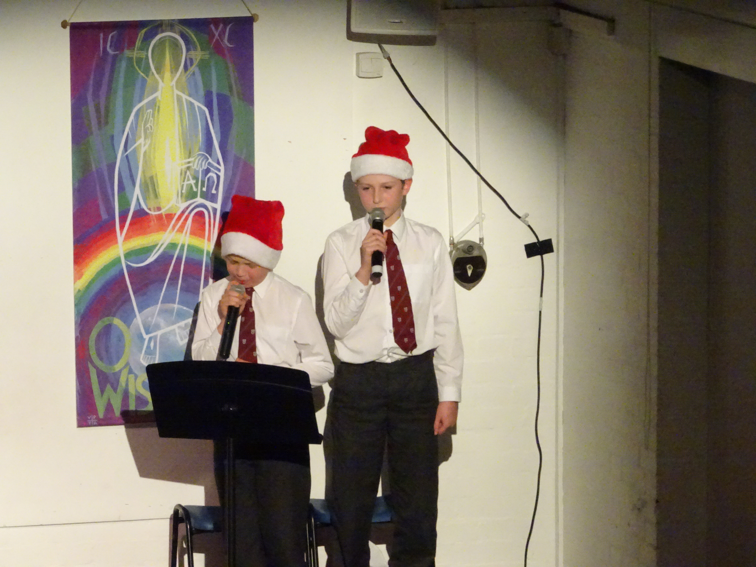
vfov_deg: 7.0
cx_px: 378
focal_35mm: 212
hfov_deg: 9.3
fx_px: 4630
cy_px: 284
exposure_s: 1/50
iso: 3200
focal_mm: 36.24
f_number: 6.3
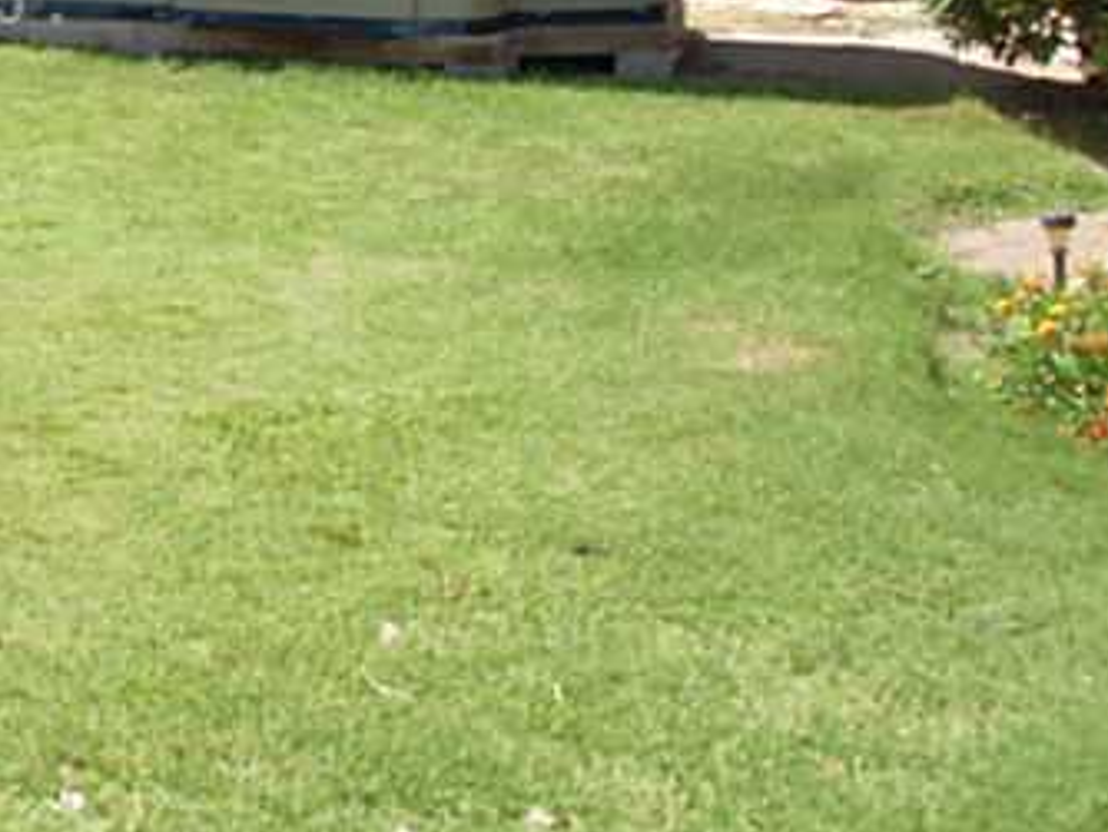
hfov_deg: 20.3
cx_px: -166
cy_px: 0
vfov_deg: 15.9
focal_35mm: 91
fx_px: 2915
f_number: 8.4
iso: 80
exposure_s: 1/180
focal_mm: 6.3
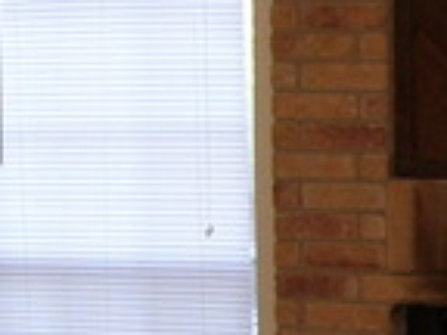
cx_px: 683
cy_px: 316
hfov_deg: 11.5
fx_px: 2118
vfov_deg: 9.0
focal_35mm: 164
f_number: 2.7
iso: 125
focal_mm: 6
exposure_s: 1/60
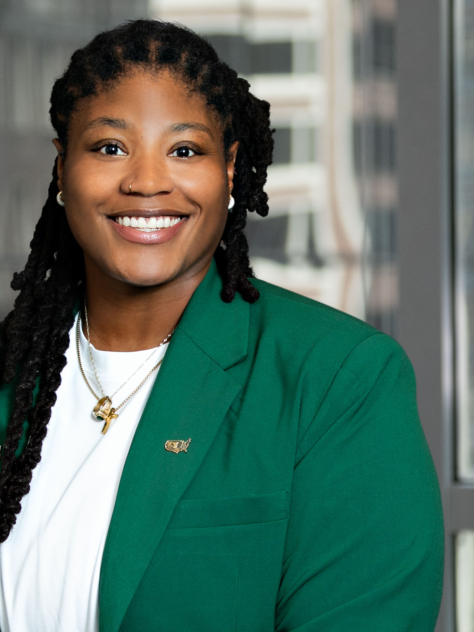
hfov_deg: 6.5
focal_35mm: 228
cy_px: 316
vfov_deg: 8.7
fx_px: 4163
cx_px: 161
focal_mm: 105
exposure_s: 1/250
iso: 1600
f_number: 4
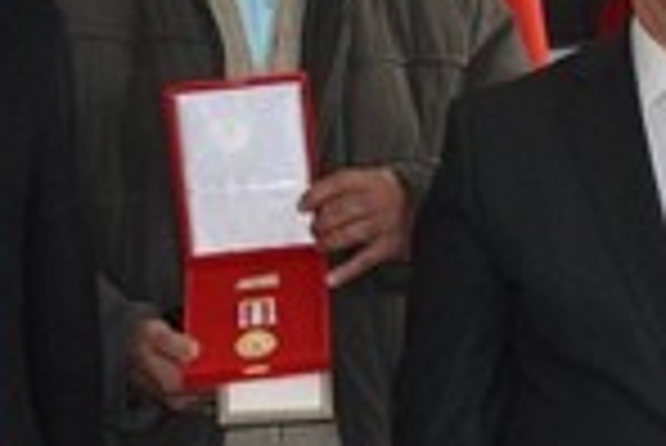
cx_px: 522
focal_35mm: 162
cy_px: -88
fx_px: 3000
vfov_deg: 8.4
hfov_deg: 12.6
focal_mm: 20
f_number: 3.8
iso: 640
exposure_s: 1/60
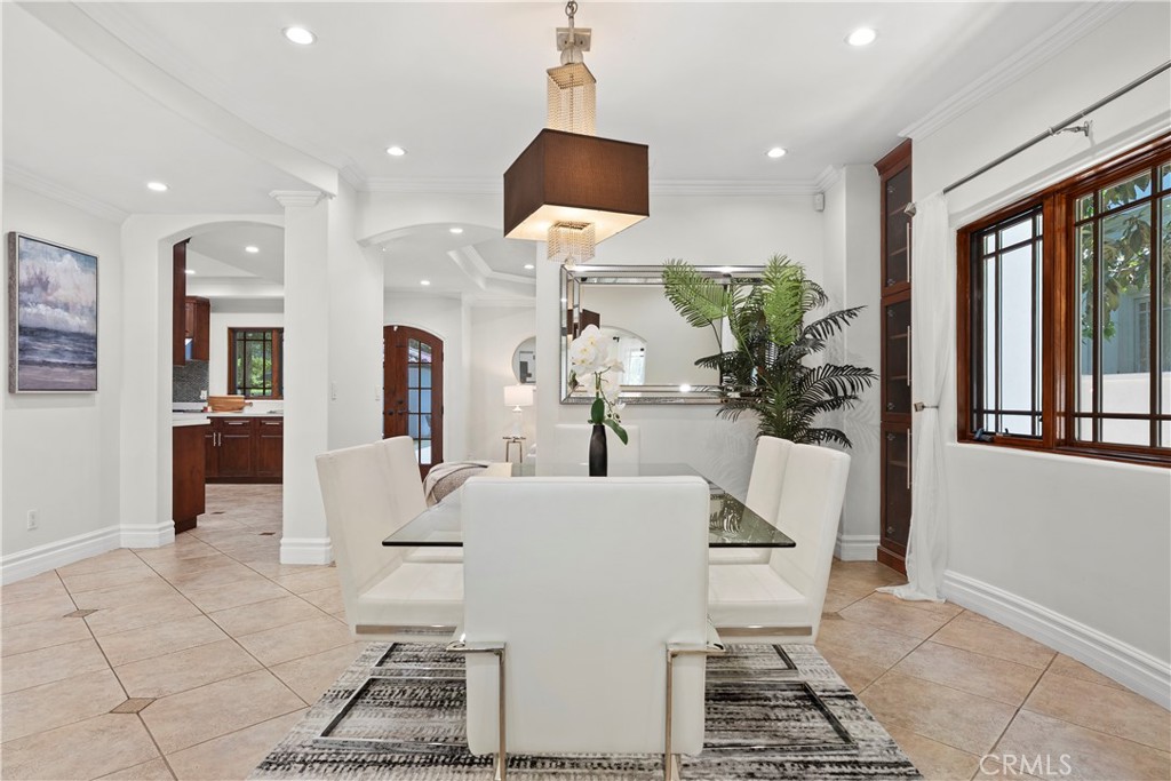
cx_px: 586
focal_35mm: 20
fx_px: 651
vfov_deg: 61.9
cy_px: 390
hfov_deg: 84.0
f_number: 8
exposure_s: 1/1.43
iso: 250
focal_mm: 20
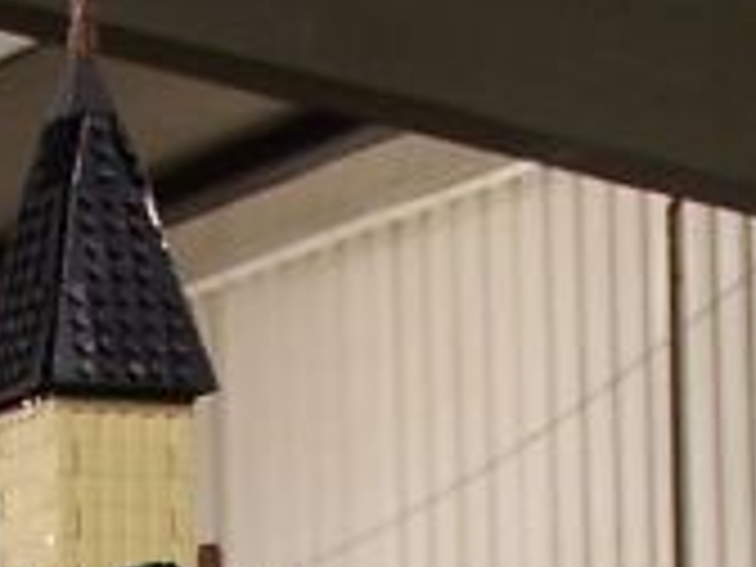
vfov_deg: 4.6
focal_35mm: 311
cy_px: 1642
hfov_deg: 6.4
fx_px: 6792
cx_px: 234
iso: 80
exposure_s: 1/2
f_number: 3
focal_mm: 8.5
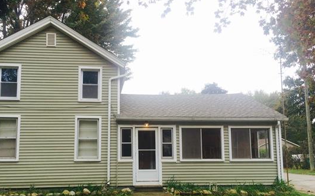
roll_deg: -0.3
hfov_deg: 52.5
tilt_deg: +5.3
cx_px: 130
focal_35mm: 37
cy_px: 118
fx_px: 318
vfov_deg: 34.3
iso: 32
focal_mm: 4.15
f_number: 2.2
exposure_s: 1/488
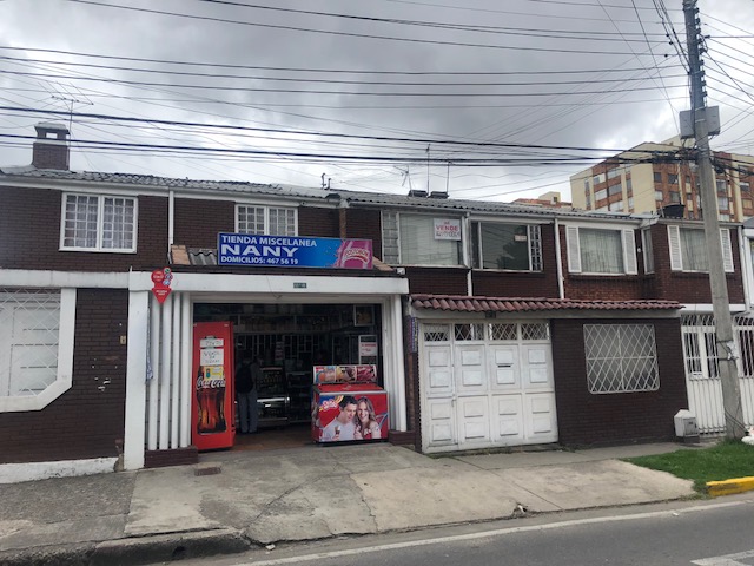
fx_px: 610
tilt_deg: +9.5
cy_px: 283
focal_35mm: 28
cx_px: 377
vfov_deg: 49.7
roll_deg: +1.0
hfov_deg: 63.4
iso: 20
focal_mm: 3.99
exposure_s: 1/1656
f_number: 1.8
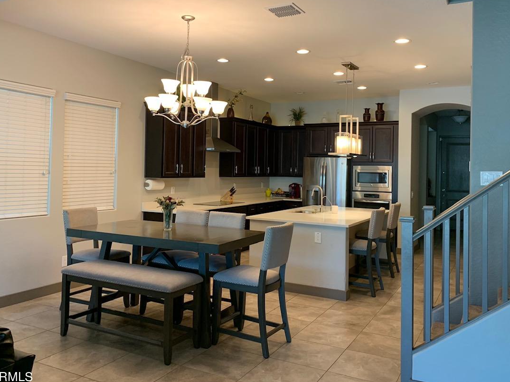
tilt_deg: +0.9
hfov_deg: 58.4
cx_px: 262
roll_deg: -1.5
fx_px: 457
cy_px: 168
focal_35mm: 31
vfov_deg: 45.3
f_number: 1.8
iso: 100
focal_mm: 4.25
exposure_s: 1/60
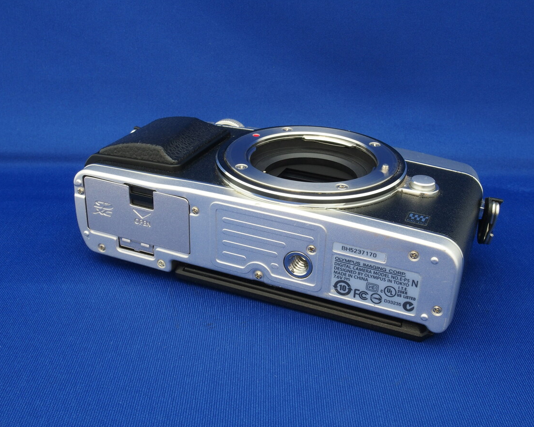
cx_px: 283
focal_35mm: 40
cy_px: 215
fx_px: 632
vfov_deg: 37.3
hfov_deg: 45.8
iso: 100
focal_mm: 8.1
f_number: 8
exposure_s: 1
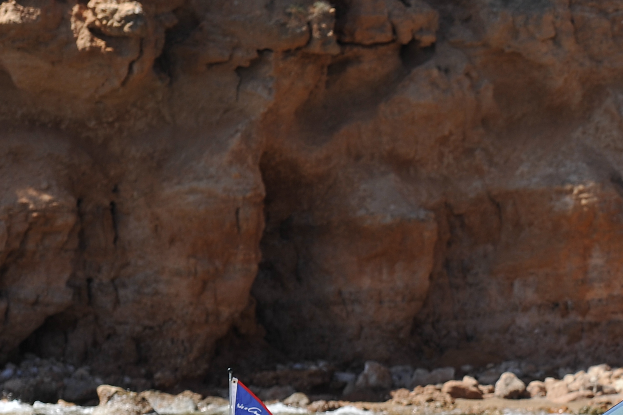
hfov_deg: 5.7
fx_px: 6126
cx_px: 1228
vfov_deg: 3.9
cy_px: 610
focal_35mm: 354
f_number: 5
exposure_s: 1/640
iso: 100
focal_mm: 82
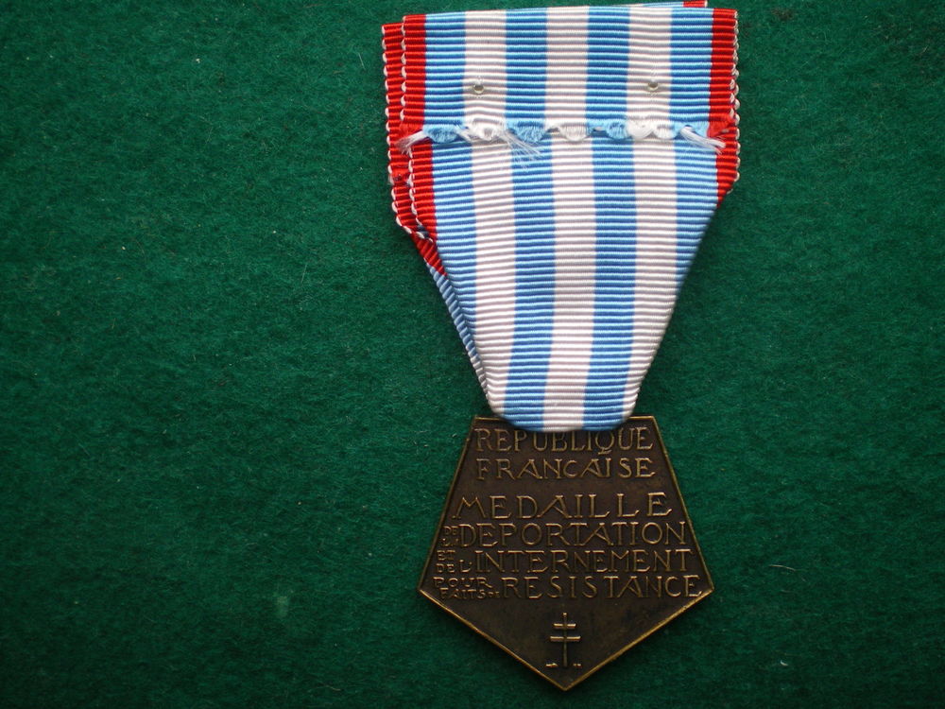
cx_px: 472
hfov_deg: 49.0
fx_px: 1037
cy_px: 354
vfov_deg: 37.7
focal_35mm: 38
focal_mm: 6.3
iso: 160
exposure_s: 1/50
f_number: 3.1
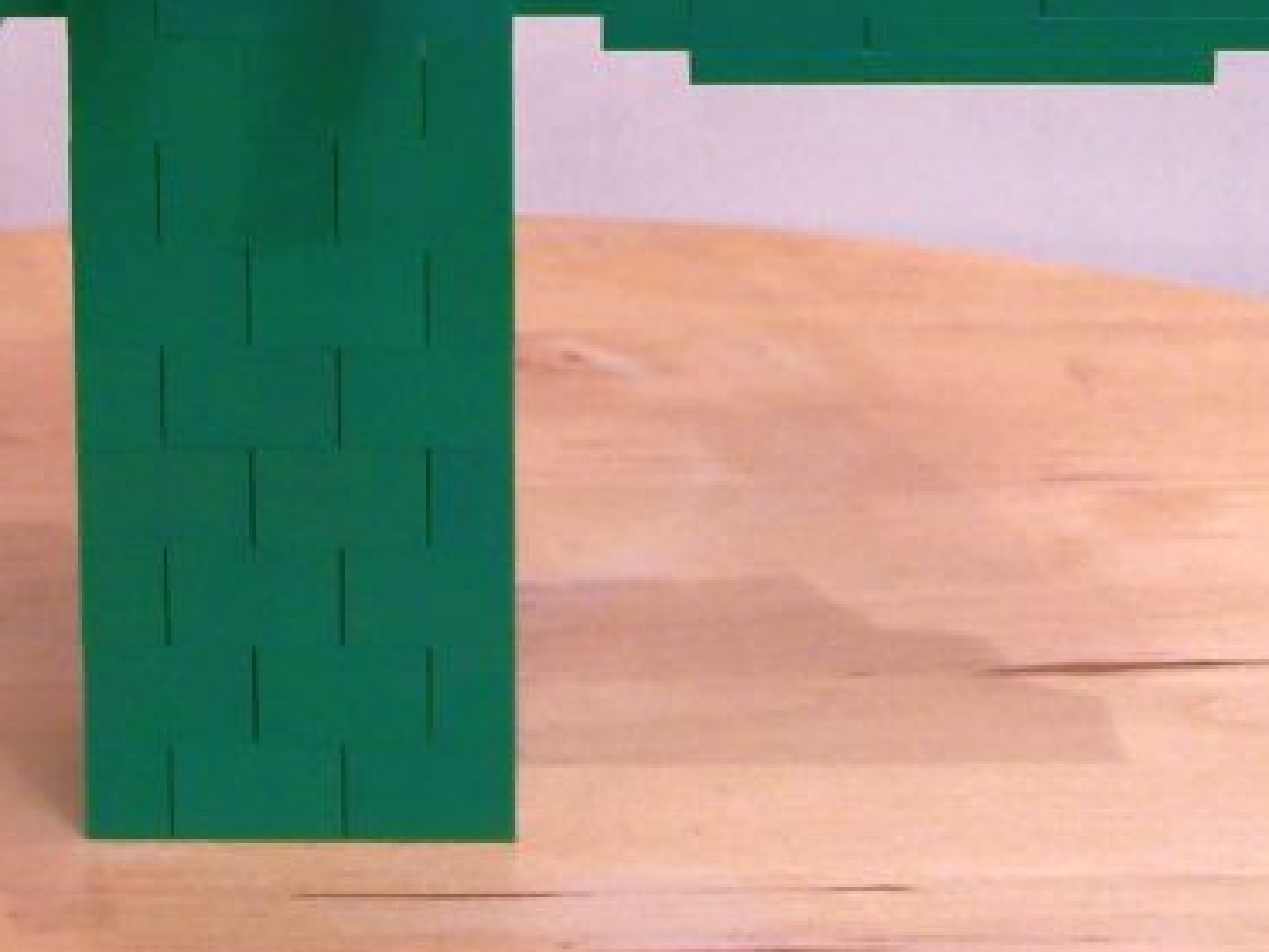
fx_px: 4033
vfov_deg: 12.9
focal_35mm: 110
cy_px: -338
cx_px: 317
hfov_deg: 17.8
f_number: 2.8
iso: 80
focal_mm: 6.7
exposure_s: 1/4
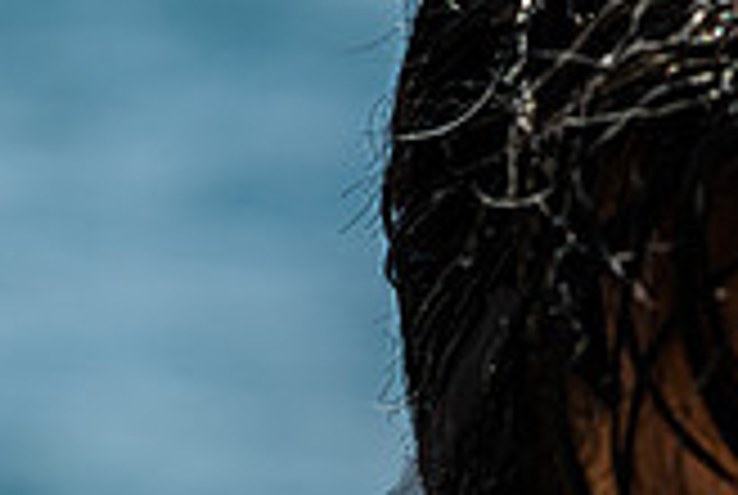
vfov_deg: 3.9
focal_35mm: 353
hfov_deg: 5.8
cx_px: 562
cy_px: 799
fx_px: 7250
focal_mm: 100
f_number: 5.6
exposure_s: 1/800
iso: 320
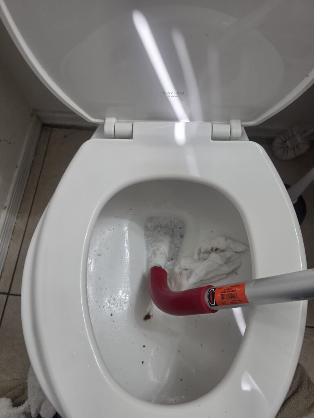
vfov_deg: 73.9
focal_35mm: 23
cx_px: 157
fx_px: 278
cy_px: 209
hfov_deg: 58.9
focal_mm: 6.3
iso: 125
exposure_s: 1/120
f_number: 1.7
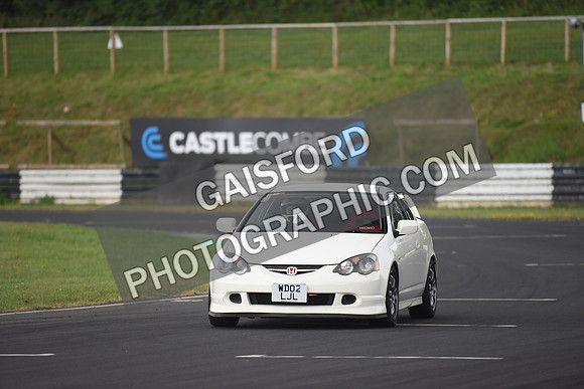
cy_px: 194
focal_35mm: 400
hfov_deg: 5.2
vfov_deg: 3.4
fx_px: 6490
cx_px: 292
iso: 2000
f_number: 4
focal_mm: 400
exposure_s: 1/1000
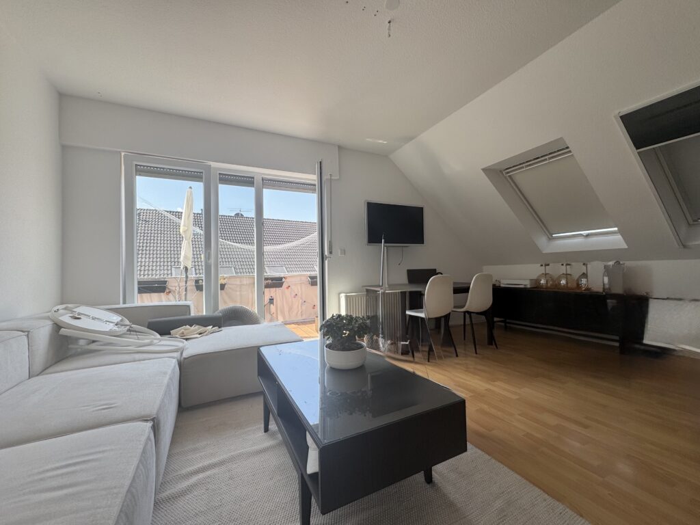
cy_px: 262
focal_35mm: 14
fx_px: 283
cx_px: 350
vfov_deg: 85.7
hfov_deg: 102.1
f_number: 2.2
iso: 40
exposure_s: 1/318
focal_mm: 2.22
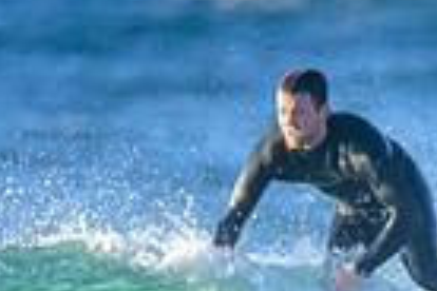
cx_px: 393
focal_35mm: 3370
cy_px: 410
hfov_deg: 0.6
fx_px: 40905
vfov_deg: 0.4
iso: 1100
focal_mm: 800
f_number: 6.3
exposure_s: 1/2000
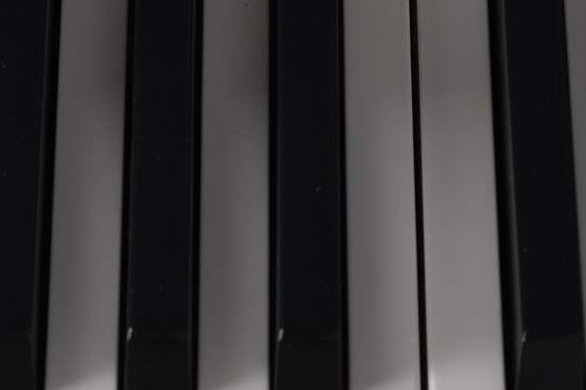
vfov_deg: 7.9
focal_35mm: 172
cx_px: 160
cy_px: -132
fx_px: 2799
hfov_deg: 11.9
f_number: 5
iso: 250
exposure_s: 1/100
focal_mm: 42
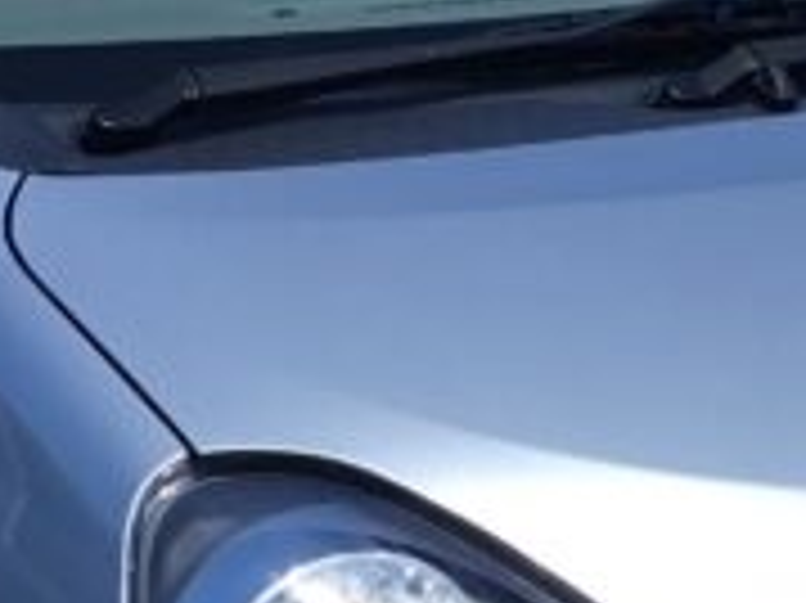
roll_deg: -0.2
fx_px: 3374
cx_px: 543
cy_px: 540
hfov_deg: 13.6
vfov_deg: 10.2
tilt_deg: -17.8
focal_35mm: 145
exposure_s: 1/1597
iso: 25
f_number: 2.4
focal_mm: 3.3
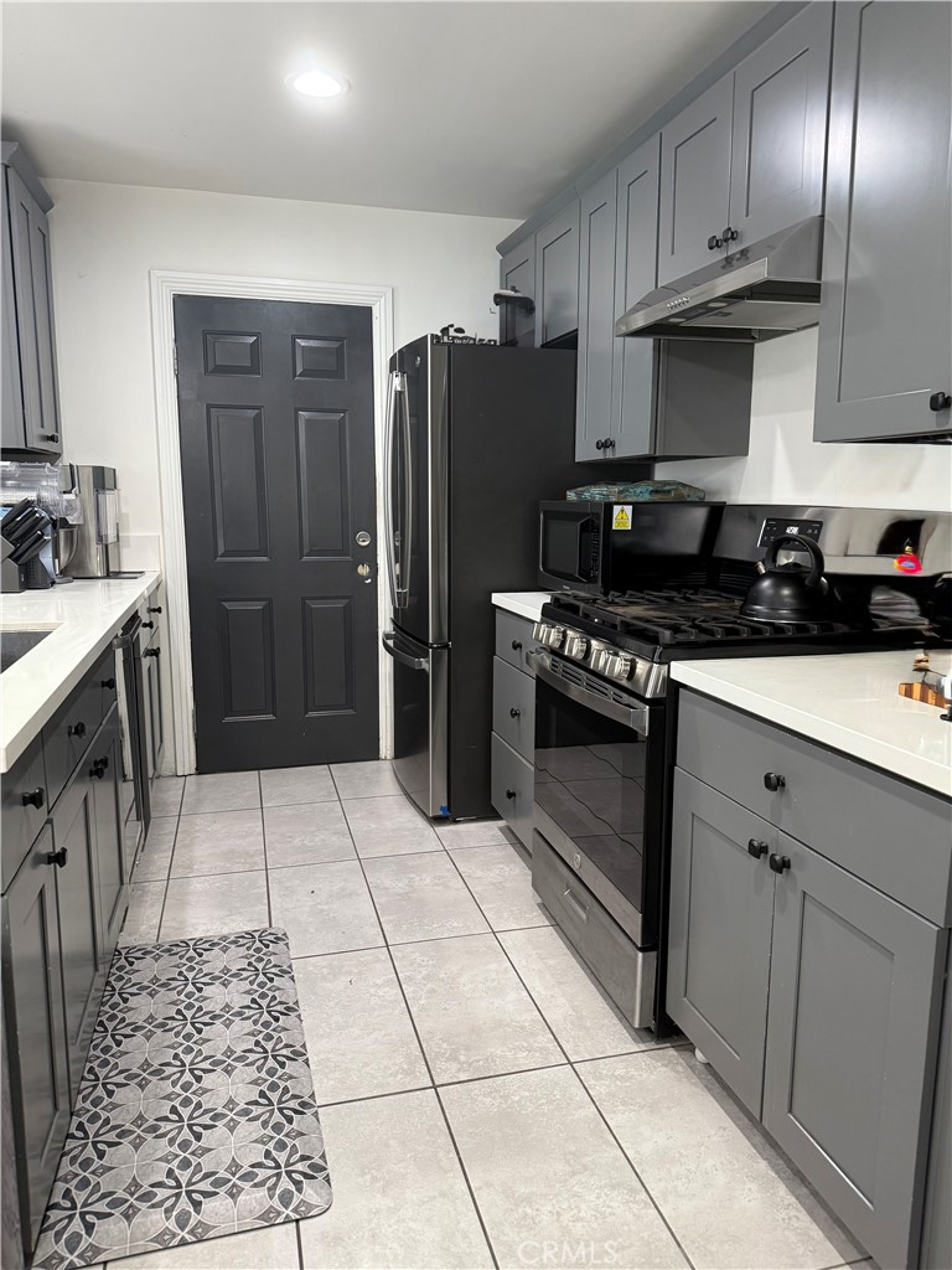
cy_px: 635
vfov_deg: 71.6
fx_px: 880
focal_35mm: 24
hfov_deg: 56.8
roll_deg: -1.4
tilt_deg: -9.6
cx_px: 476
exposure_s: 1/60
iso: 250
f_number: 1.78
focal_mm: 6.76
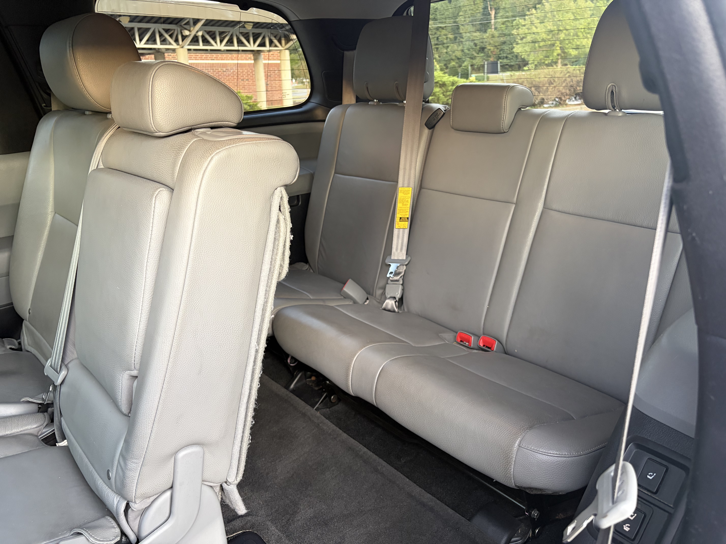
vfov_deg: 53.1
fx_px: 545
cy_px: 272
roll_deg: +2.1
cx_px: 363
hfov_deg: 67.3
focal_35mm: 26
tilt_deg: -17.8
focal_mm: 5.96
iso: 200
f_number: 1.6
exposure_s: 1/60
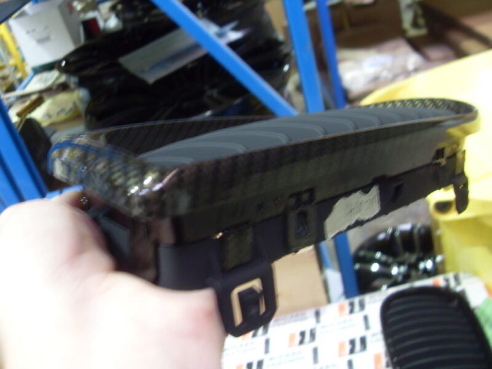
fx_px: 497
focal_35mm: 35
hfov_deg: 52.6
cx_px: 246
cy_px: 184
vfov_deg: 40.7
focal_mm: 6.3
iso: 200
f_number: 2.8
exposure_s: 1/8
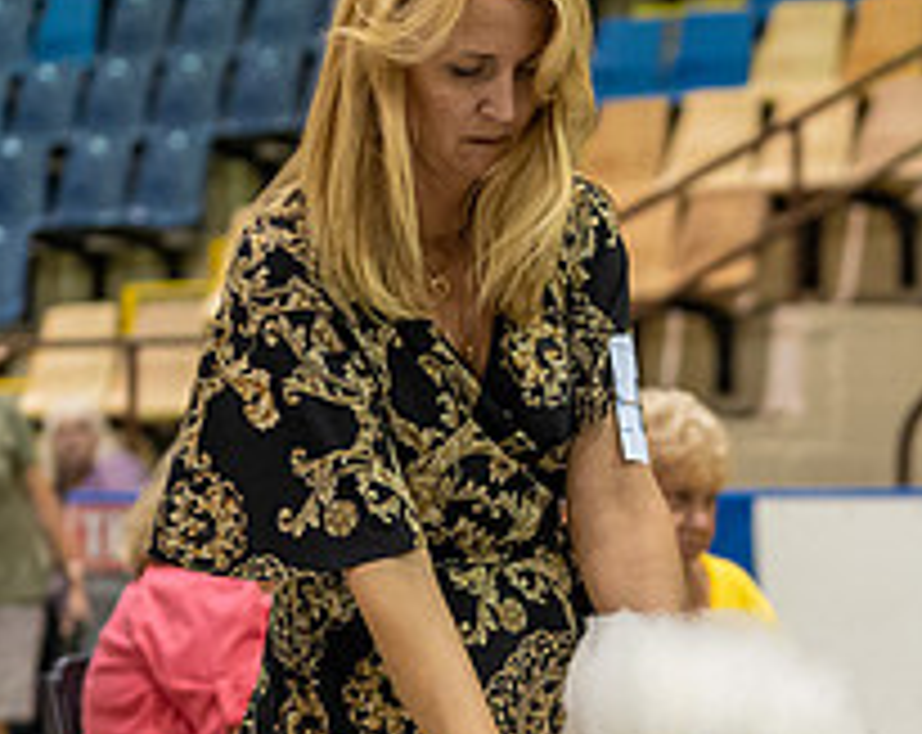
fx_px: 7595
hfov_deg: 6.9
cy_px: 842
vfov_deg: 5.5
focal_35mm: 279
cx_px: 681
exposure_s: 1/250
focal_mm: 90
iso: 3200
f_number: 4
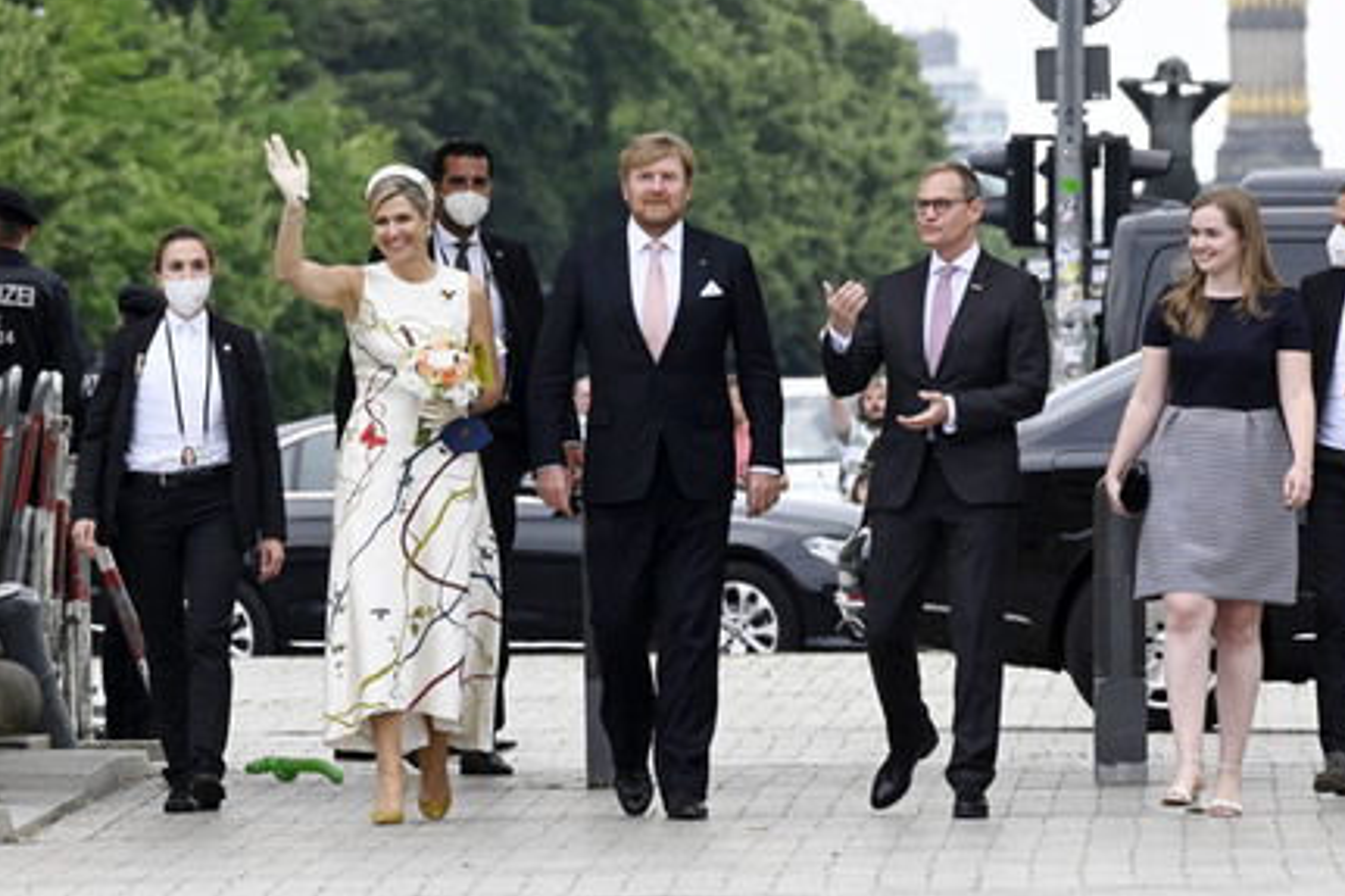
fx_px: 19531
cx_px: 697
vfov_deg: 2.6
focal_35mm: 523
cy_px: 443
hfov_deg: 3.9
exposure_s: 1/640
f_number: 14
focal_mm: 500
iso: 1600
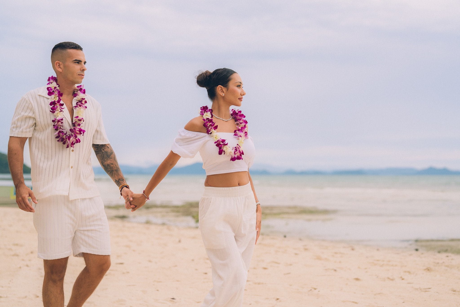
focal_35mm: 54
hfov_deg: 36.8
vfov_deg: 25.0
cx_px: 241
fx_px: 691
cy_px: 154
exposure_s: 1/640
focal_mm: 50
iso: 50
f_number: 2
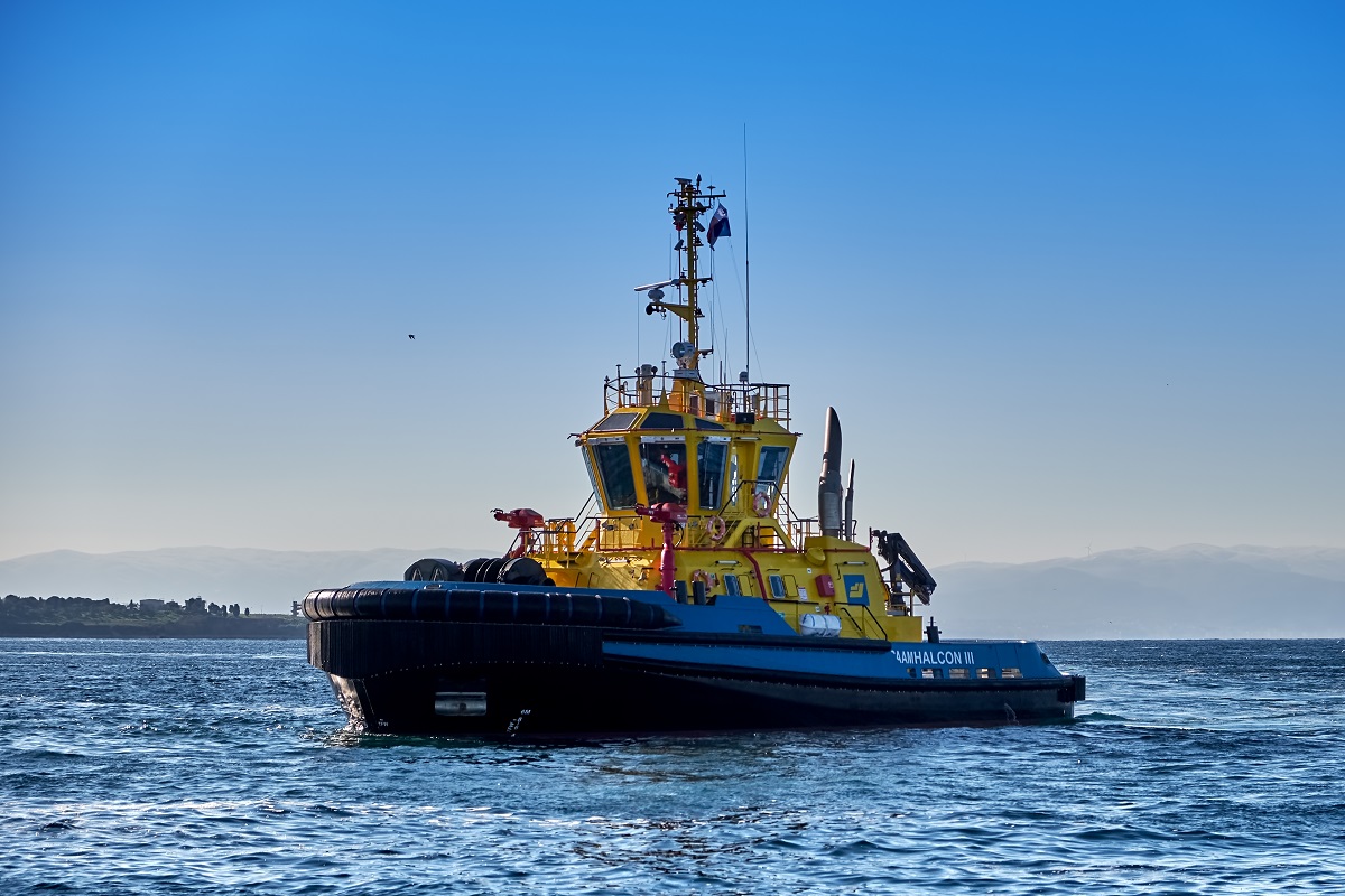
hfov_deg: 24.5
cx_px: 672
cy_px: 448
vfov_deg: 16.5
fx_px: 3101
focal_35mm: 83
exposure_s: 1/4400
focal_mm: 55
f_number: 4
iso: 200
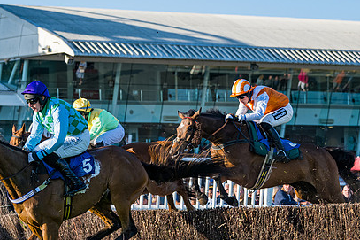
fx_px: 2009
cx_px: 88
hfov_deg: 10.2
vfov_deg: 6.8
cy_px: 217
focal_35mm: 201
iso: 200
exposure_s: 1/1250
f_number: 4
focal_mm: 95
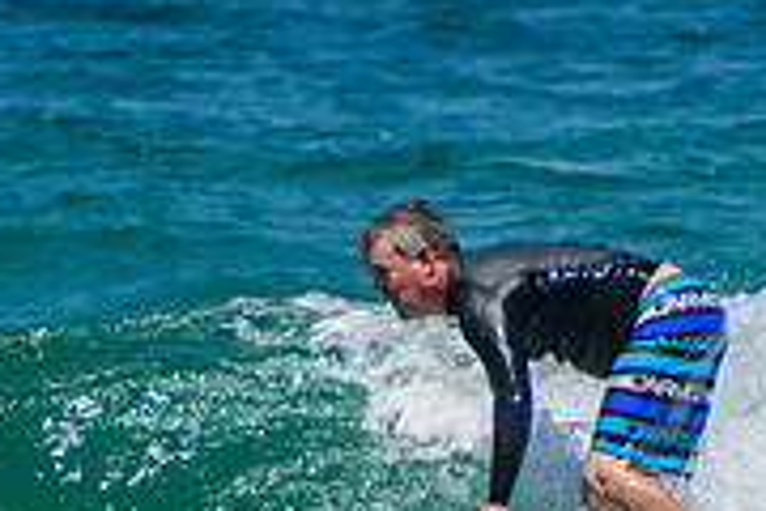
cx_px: 485
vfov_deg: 0.7
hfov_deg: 1.1
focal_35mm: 1934
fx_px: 41148
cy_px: 611
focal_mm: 400
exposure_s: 1/2000
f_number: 5.6
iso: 220
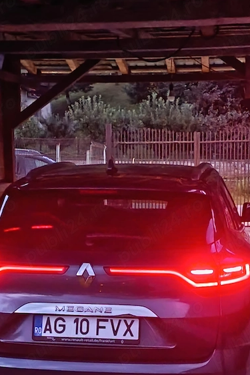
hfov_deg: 19.2
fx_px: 740
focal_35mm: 71
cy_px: 253
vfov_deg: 28.3
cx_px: 113
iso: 14806
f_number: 1.75
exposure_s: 1/20
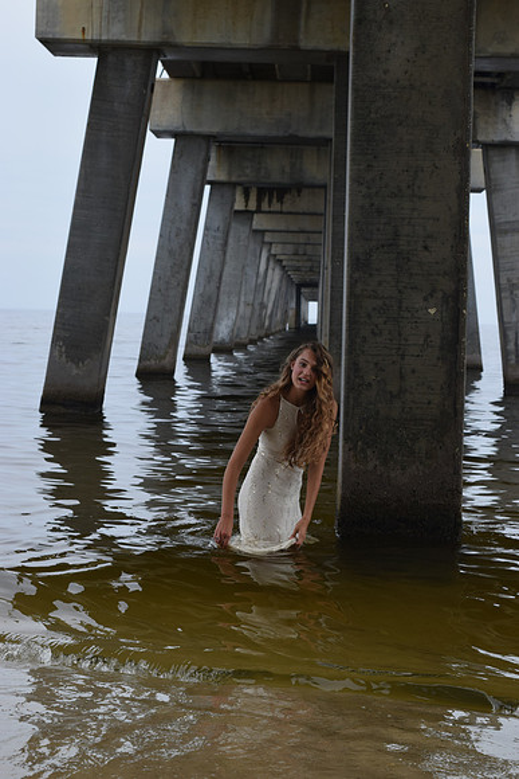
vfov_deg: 24.6
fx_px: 1783
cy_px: 390
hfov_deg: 16.6
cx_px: 260
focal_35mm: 82
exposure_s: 1/250
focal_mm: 55
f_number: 8
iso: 200
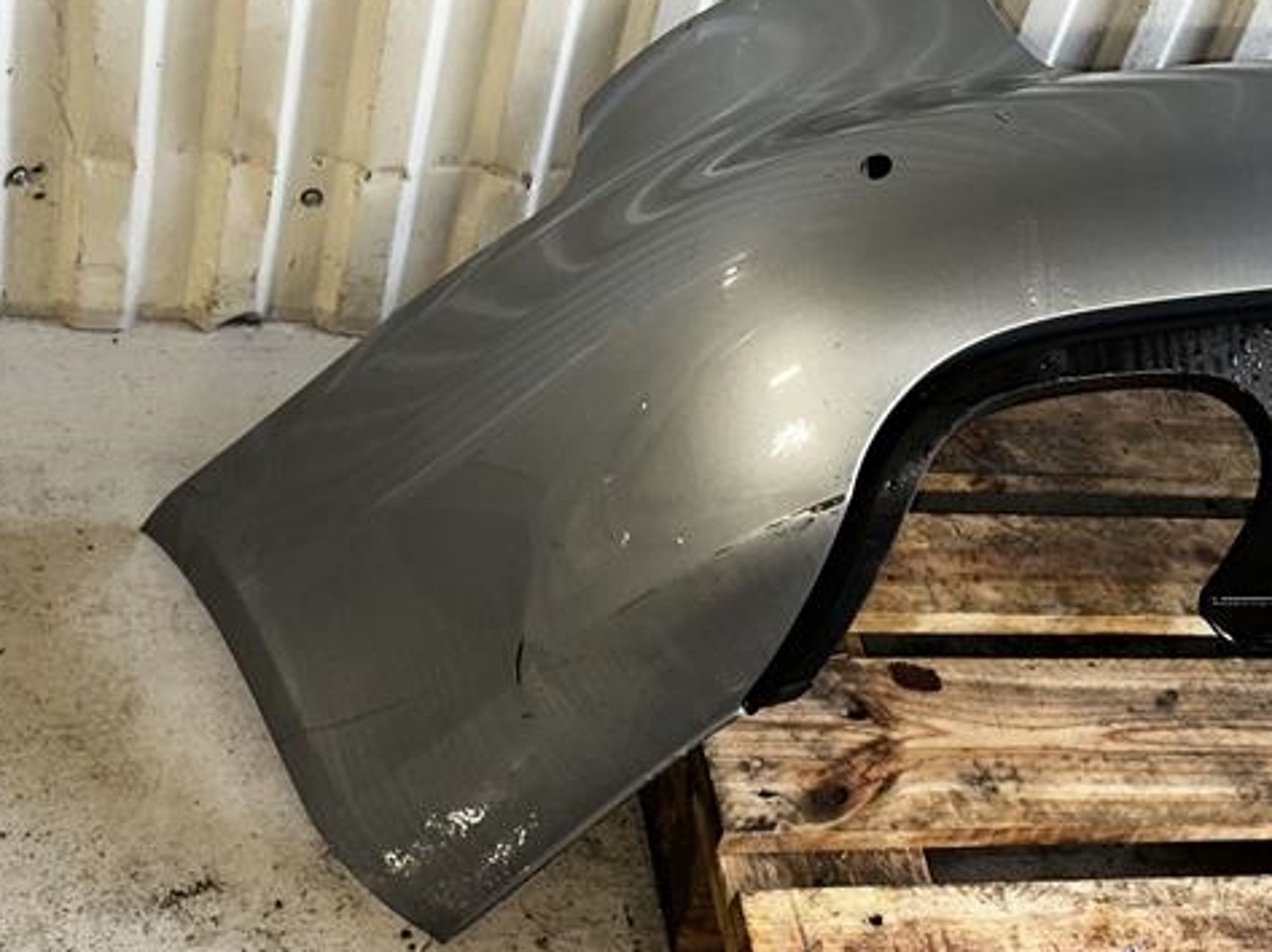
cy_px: 500
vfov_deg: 22.6
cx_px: 780
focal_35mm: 65
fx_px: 2387
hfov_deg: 29.7
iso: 64
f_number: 1.78
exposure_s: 1/17
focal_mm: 6.86
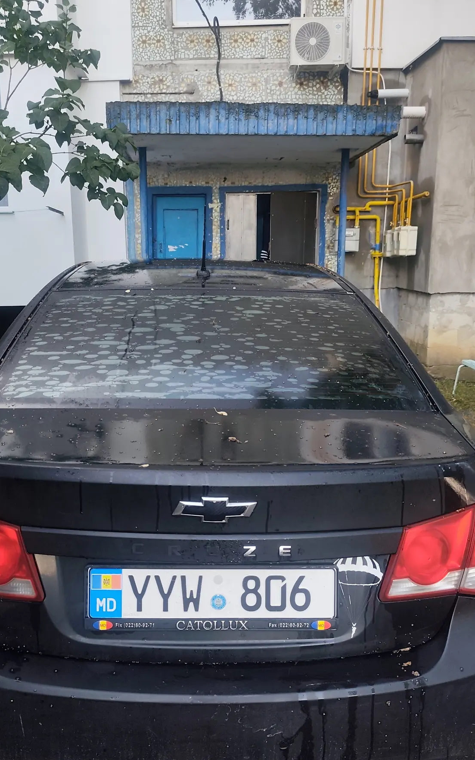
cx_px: 201
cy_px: 380
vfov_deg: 64.6
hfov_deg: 43.0
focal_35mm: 29
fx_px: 601
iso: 160
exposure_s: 1/70.4
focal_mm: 6.19
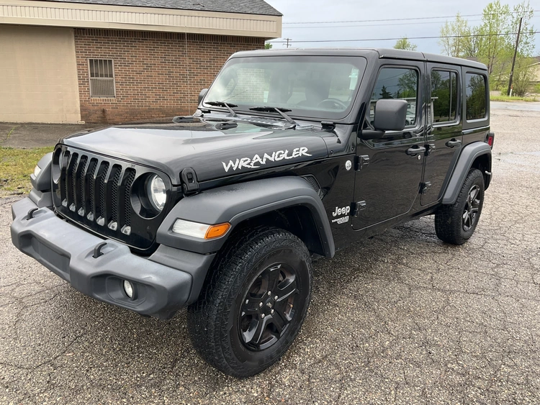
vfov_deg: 48.3
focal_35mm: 29
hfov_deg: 61.6
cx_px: 270
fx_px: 453
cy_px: 202
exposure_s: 1/177
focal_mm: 3
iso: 20
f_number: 1.8
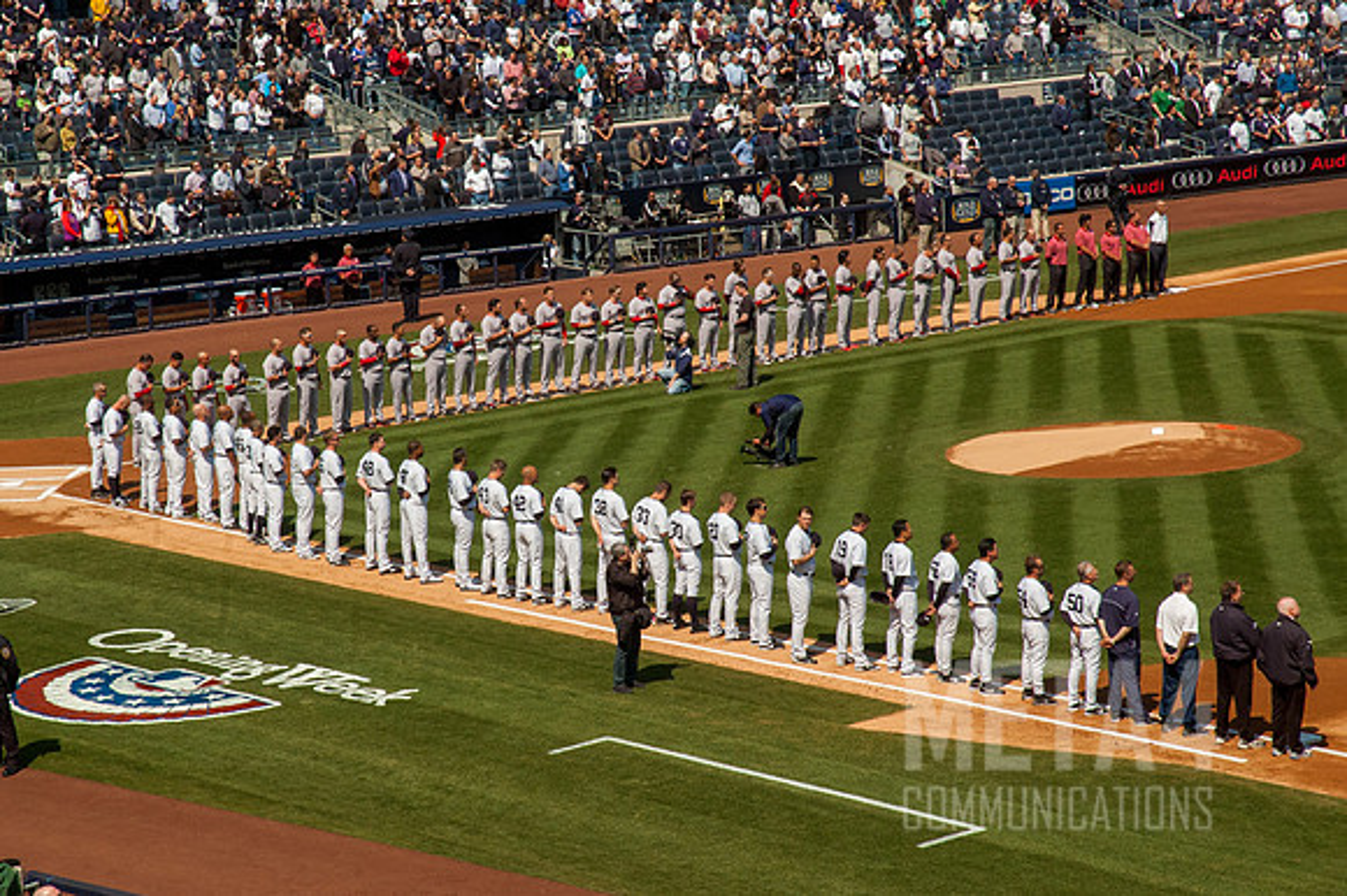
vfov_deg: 13.5
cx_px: 614
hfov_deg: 20.2
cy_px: 475
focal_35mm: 101
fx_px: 3783
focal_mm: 62
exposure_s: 1/500
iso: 320
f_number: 13
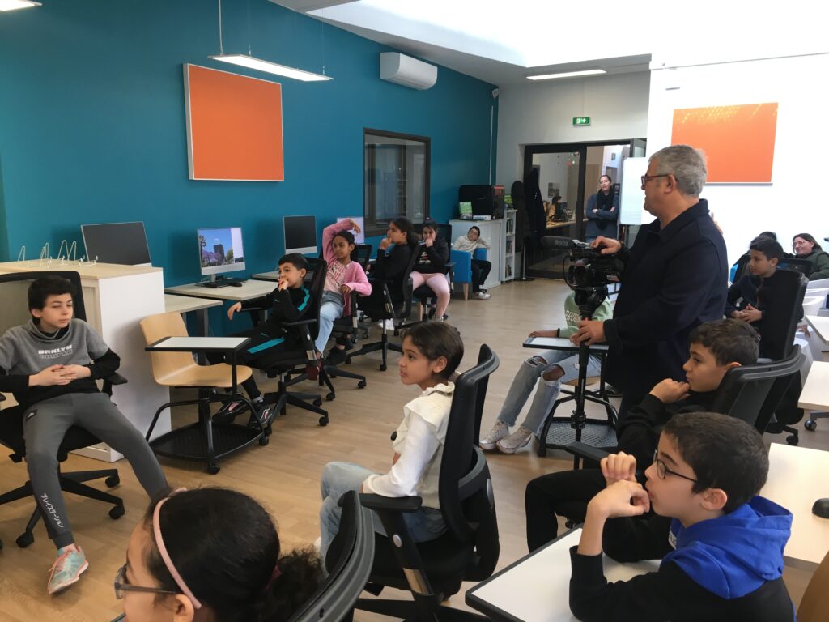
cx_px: 414
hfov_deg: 61.7
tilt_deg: -9.9
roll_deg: -1.2
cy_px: 311
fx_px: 695
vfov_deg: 48.2
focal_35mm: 29
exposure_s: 1/33
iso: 64
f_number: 2.2
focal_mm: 4.15
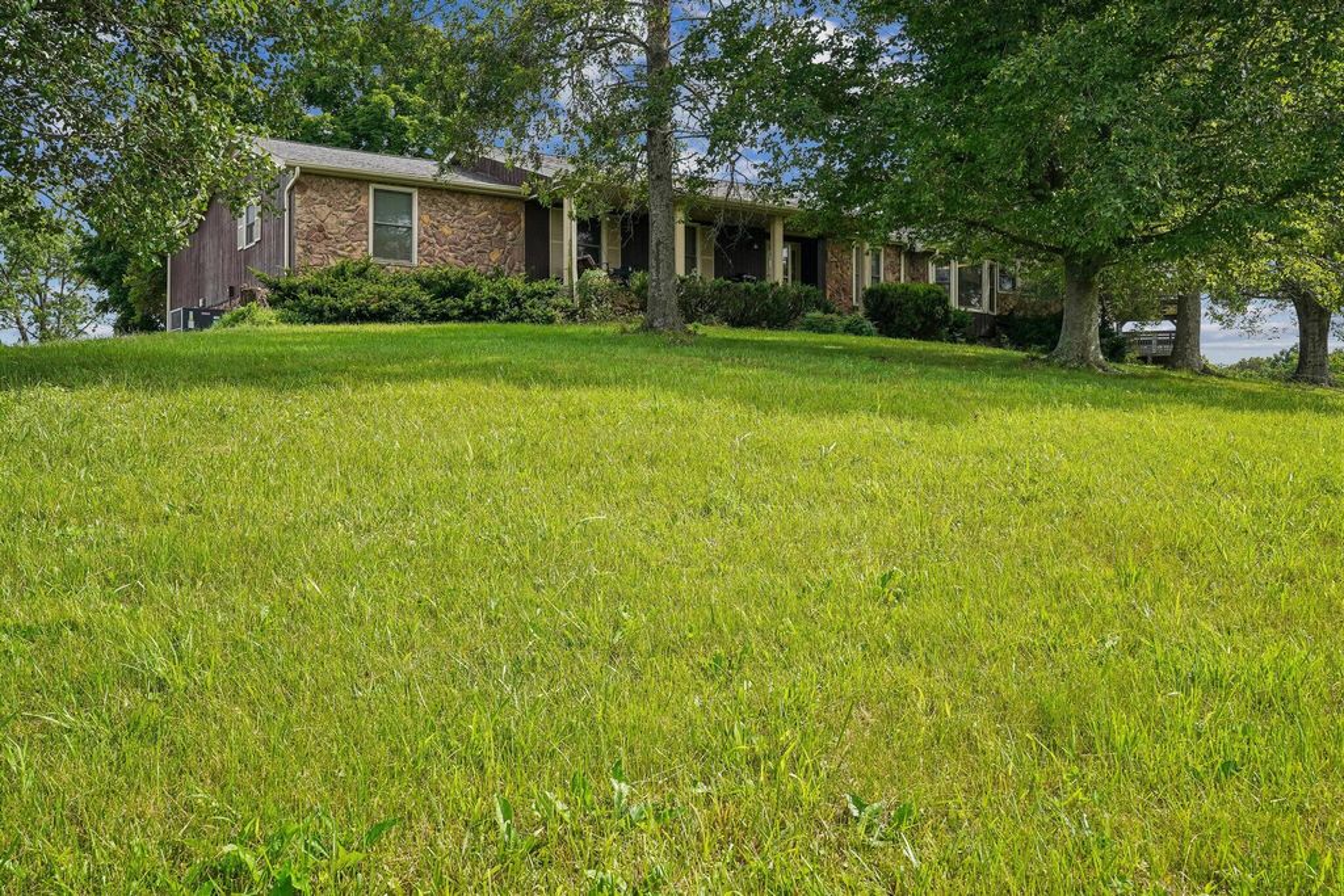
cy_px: 448
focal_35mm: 35
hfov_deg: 54.4
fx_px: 1307
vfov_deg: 37.9
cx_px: 672
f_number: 11
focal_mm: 35
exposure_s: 1/200
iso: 400
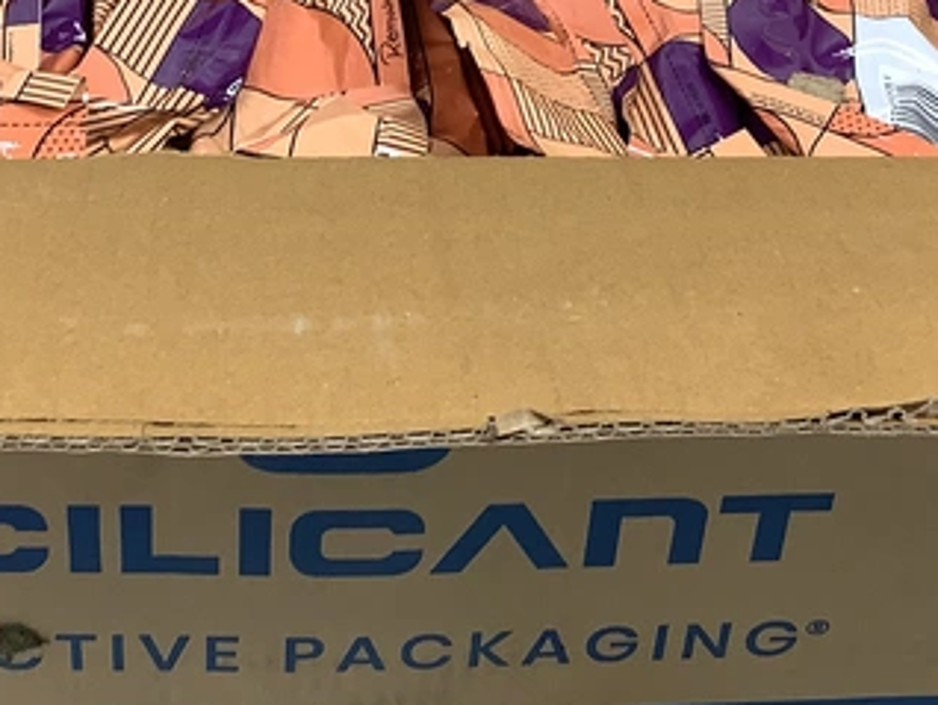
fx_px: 1980
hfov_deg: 26.6
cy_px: 46
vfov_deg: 19.7
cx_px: 357
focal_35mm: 73
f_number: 2.4
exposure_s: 1/60
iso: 50
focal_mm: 3.3
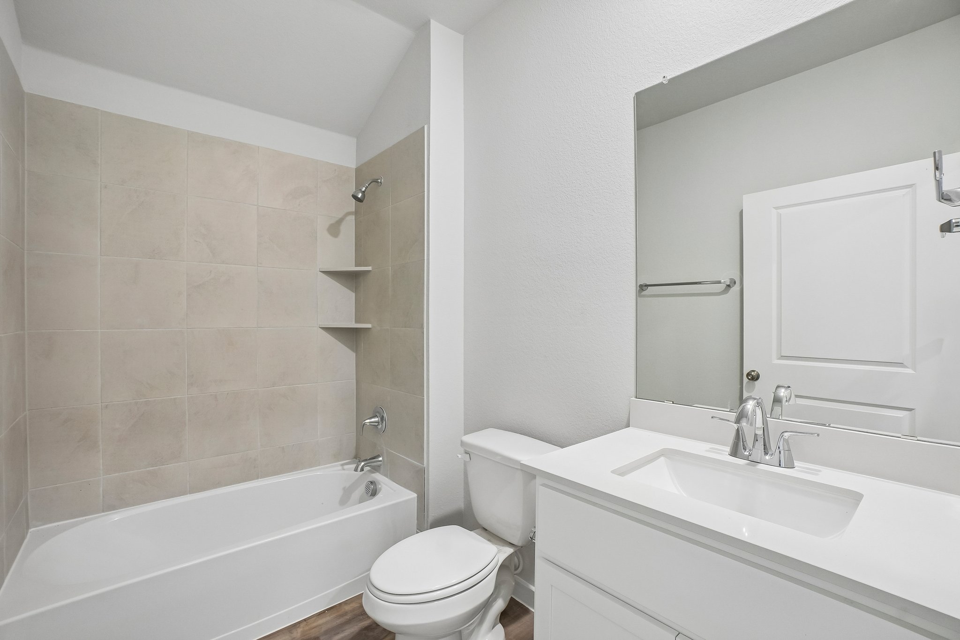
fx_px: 400
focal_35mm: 15
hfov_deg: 100.4
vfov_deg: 77.3
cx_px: 480
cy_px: 320
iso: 400
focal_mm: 10
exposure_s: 1/13
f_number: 8
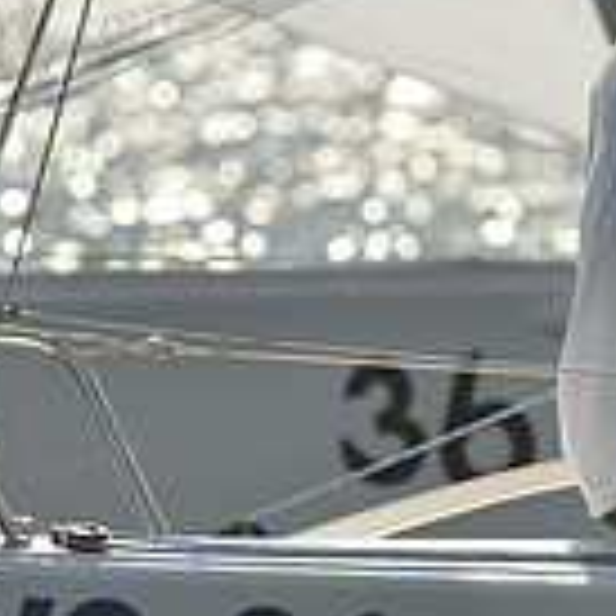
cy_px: 665
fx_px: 24723
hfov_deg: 1.4
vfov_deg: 1.4
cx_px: 407
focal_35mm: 1228
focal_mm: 340
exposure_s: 1/1250
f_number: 9
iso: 280
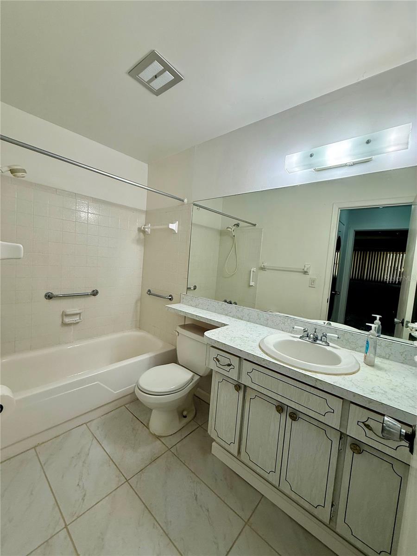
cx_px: 208
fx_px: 225
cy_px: 278
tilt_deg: -3.2
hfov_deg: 85.7
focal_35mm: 14
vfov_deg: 102.1
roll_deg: -4.0
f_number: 2.2
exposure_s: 1/120
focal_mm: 2.22
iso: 125
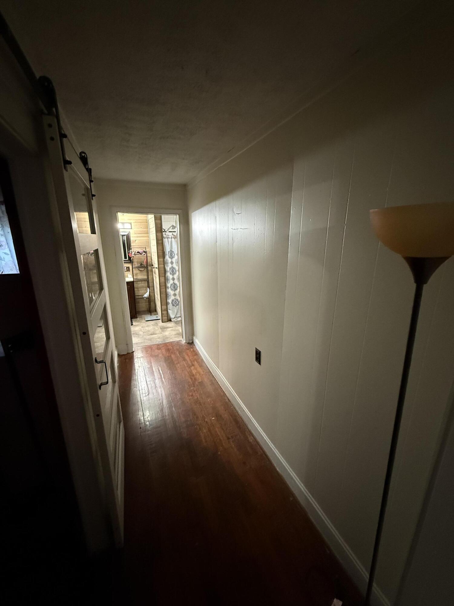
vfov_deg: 102.1
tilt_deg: -12.9
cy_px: 303
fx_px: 245
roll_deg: -0.6
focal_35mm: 14
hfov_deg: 85.7
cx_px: 227
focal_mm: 2.22
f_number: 2.2
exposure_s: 1/60
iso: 800
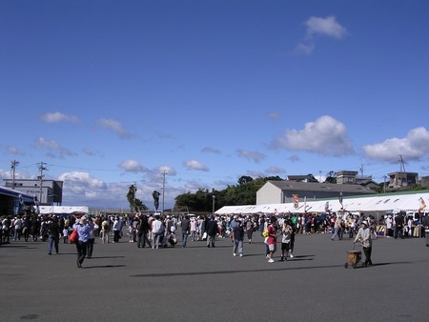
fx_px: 471
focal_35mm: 38
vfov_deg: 37.8
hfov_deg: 49.0
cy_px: 161
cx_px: 214
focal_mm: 5.8
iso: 100
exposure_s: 1/630
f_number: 5.6
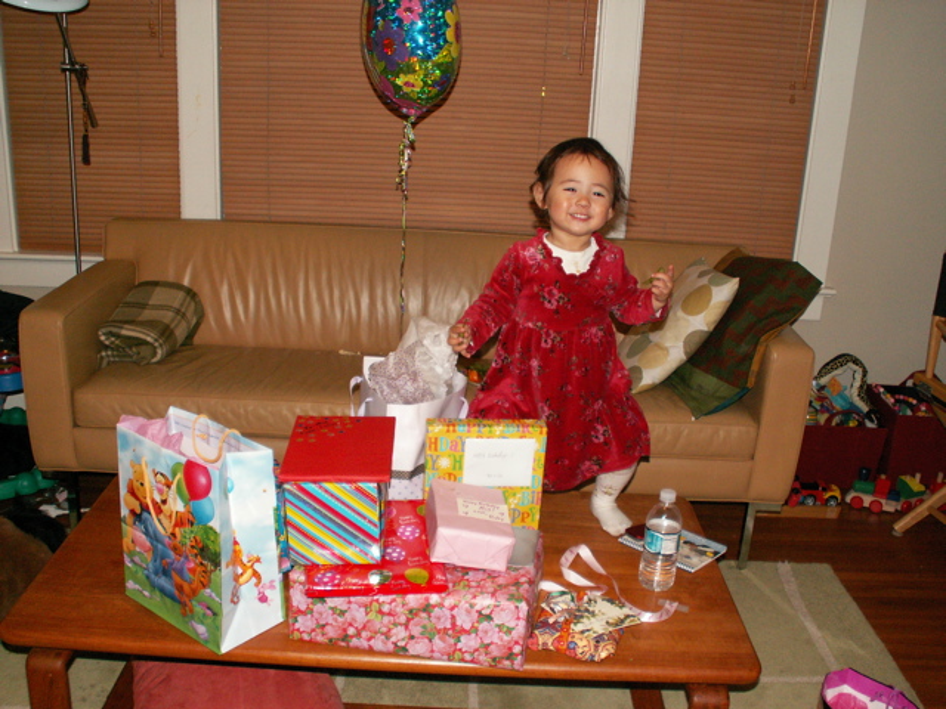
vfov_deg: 40.7
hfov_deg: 52.6
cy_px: 354
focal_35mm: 35
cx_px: 473
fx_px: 956
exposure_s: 1/40
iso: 160
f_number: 2.8
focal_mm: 5.86
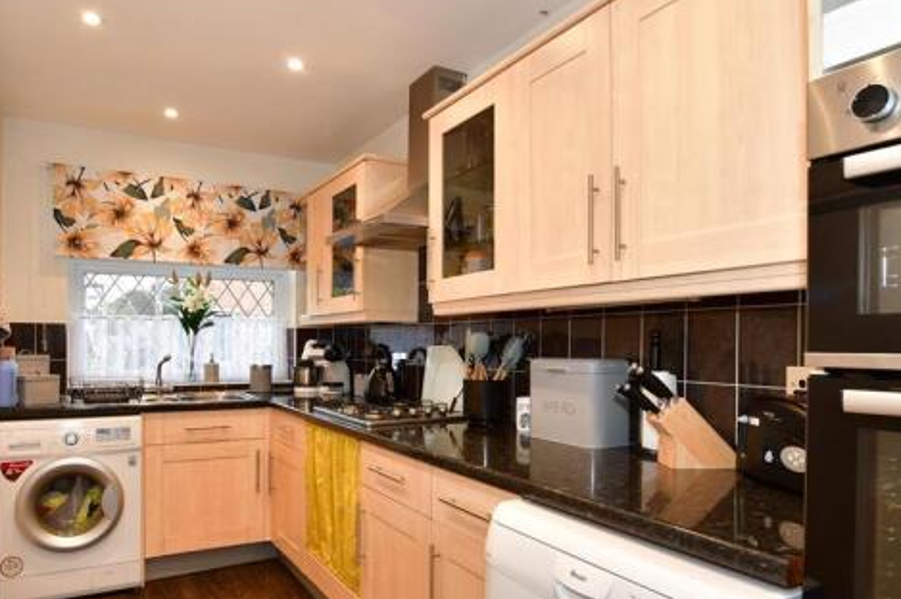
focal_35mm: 21
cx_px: 440
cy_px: 371
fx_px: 525
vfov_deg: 58.7
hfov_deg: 81.2
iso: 250
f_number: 5.6
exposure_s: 1/15
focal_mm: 10
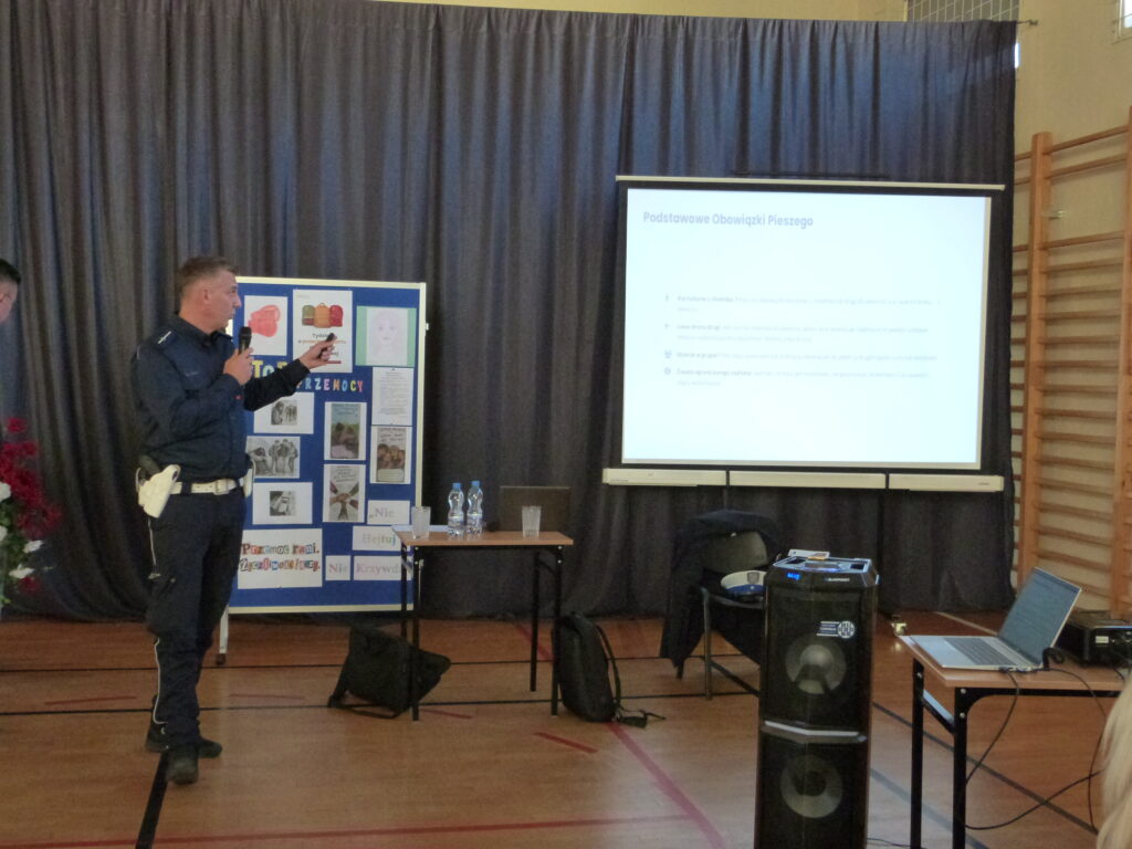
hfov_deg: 49.0
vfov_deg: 37.7
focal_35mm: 38
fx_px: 1243
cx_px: 566
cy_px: 424
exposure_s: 1/80
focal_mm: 6.8
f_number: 3.1
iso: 800
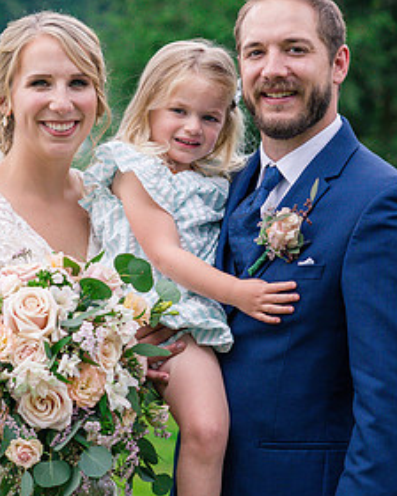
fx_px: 2629
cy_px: 211
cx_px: 210
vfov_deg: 10.8
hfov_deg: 8.6
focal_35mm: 179
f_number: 3.5
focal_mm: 85
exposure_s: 1/3200
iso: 500
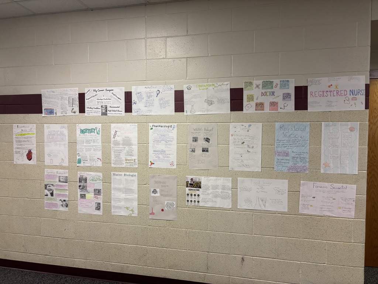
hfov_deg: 67.3
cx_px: 189
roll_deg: -0.3
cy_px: 142
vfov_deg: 53.1
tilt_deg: -2.6
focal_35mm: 26
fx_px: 284
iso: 160
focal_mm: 5.96
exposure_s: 1/60
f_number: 1.6
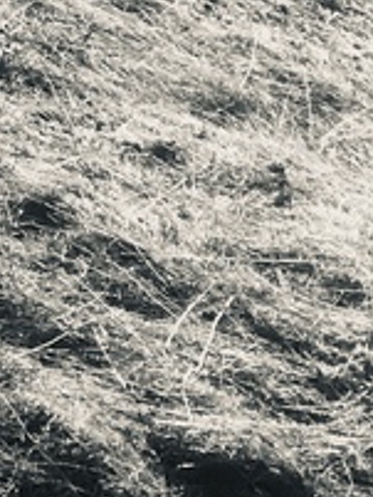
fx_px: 2483
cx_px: -667
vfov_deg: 10.8
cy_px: -361
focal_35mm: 173
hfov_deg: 7.7
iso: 25
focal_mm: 4.15
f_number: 2.2
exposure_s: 1/1068
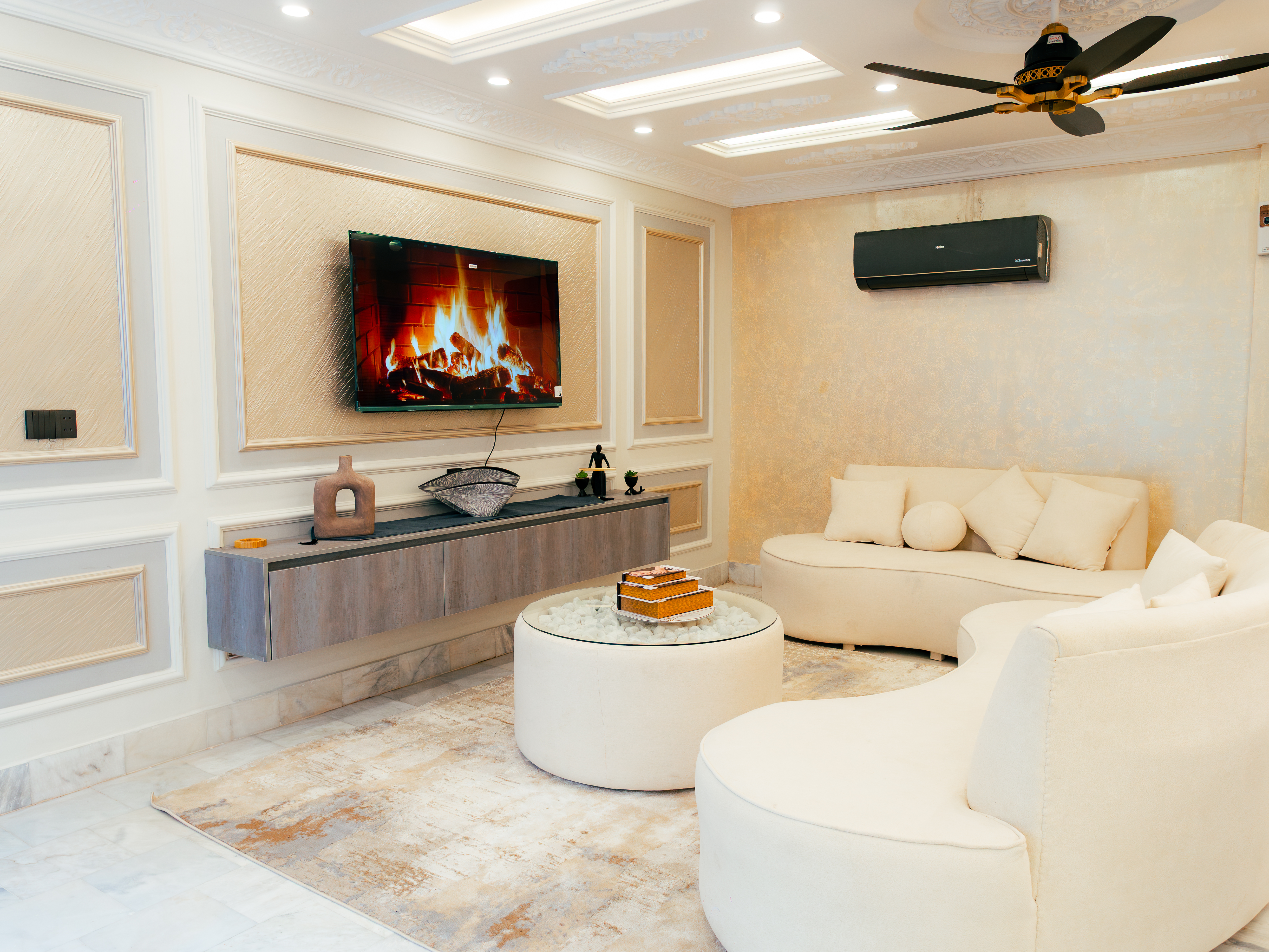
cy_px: 476
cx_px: 654
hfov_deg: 67.3
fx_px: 953
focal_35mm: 26
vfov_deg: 53.1
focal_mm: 16
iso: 640
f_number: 4
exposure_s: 1/80
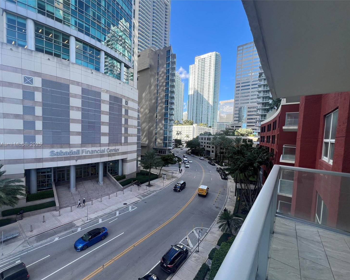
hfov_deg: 100.4
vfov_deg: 88.0
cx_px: 157
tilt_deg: -4.1
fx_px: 145
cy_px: 145
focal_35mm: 14
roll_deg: -2.2
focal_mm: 1.57
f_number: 1.8
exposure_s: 1/328
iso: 32
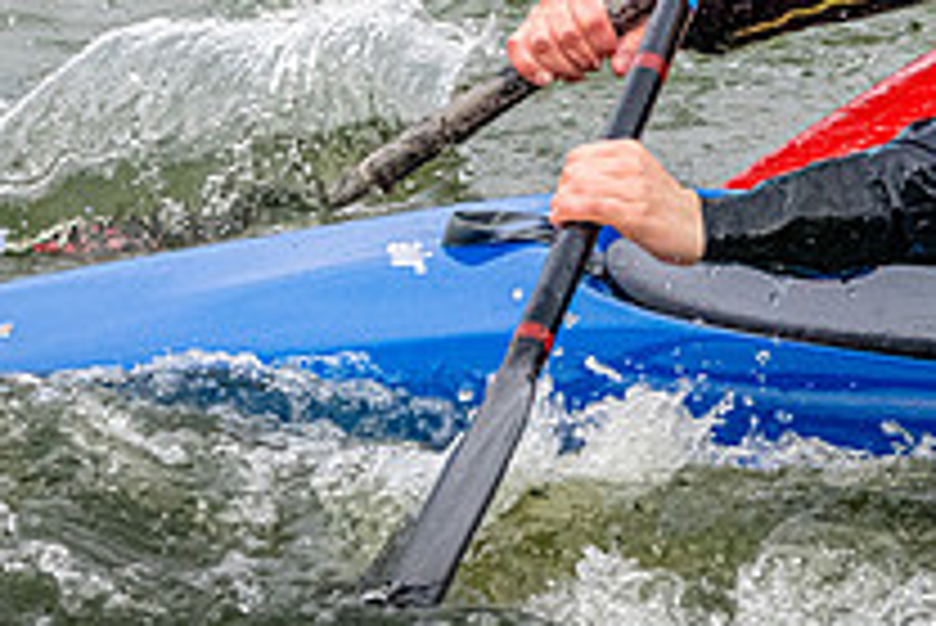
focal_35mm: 1024
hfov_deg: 2.0
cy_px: -40
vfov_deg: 1.3
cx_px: 916
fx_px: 26642
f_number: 8
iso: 3200
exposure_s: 1/2000
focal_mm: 240
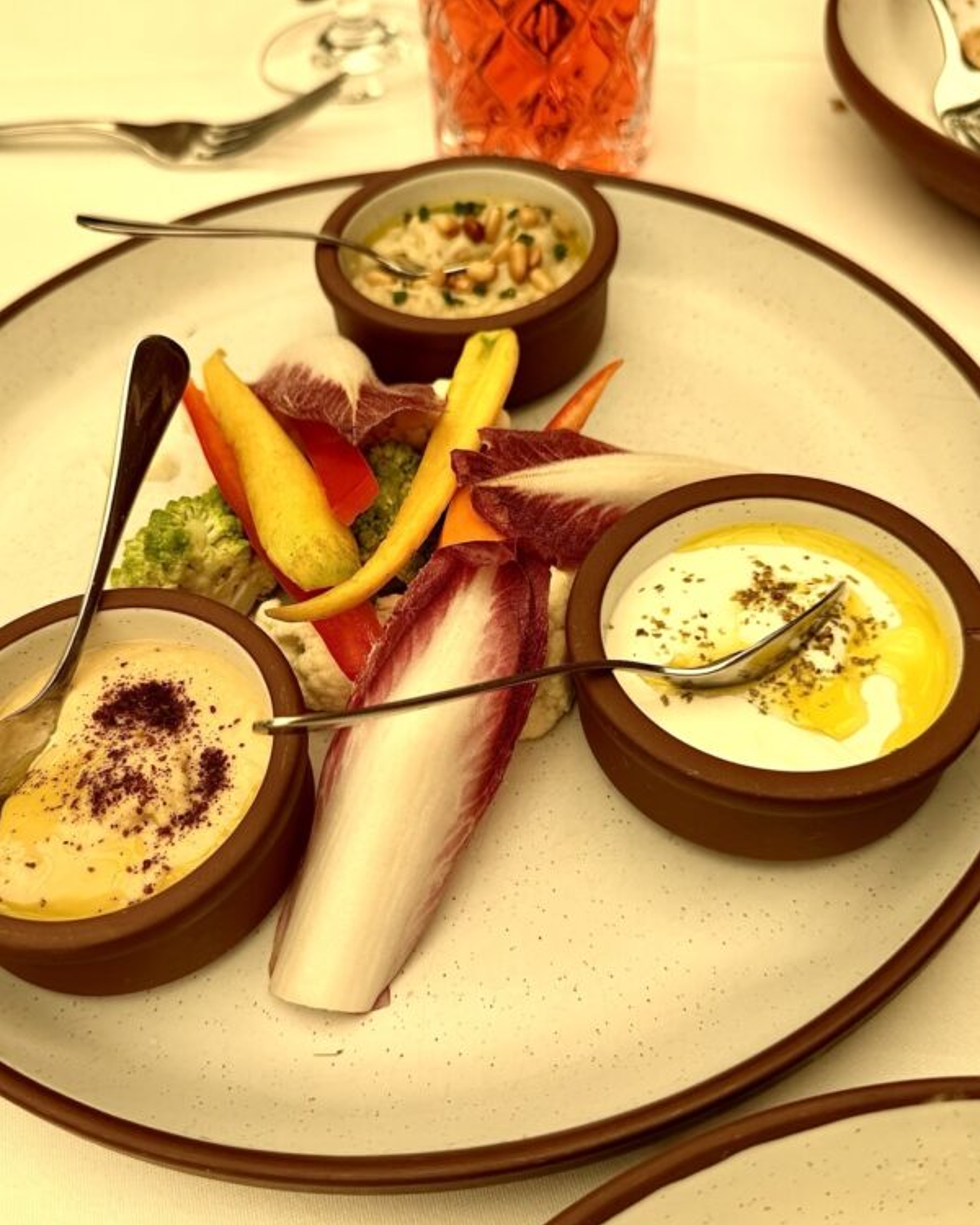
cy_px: 626
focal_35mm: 32
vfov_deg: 55.7
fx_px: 1160
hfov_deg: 45.7
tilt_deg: -50.8
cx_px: 444
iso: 80
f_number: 1.78
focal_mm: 6.76
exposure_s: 1/796
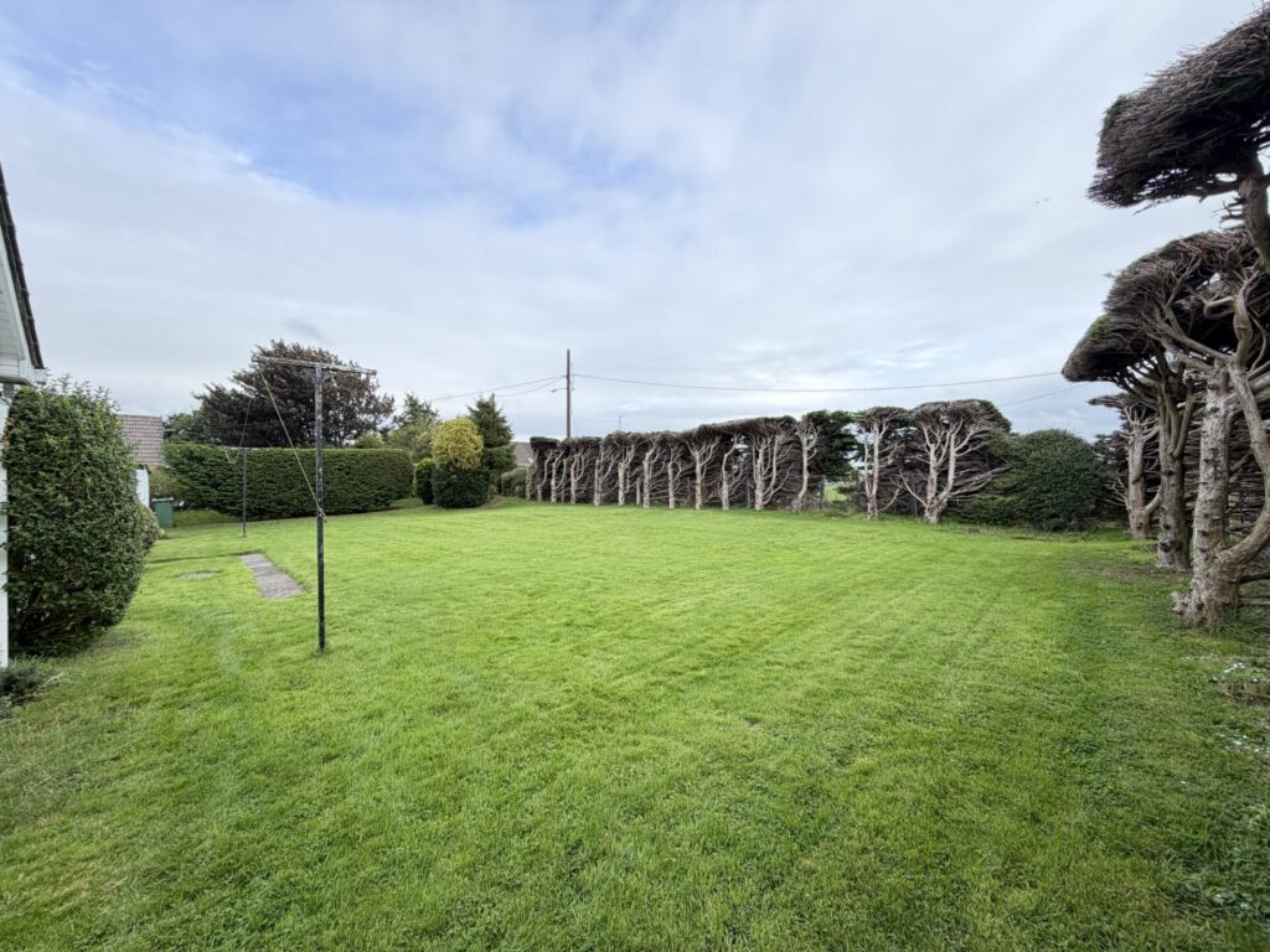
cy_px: 476
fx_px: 514
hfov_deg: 102.1
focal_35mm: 14
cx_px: 635
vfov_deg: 85.7
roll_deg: +0.3
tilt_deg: -0.1
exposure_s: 1/238
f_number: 2.2
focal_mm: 2.22
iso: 64
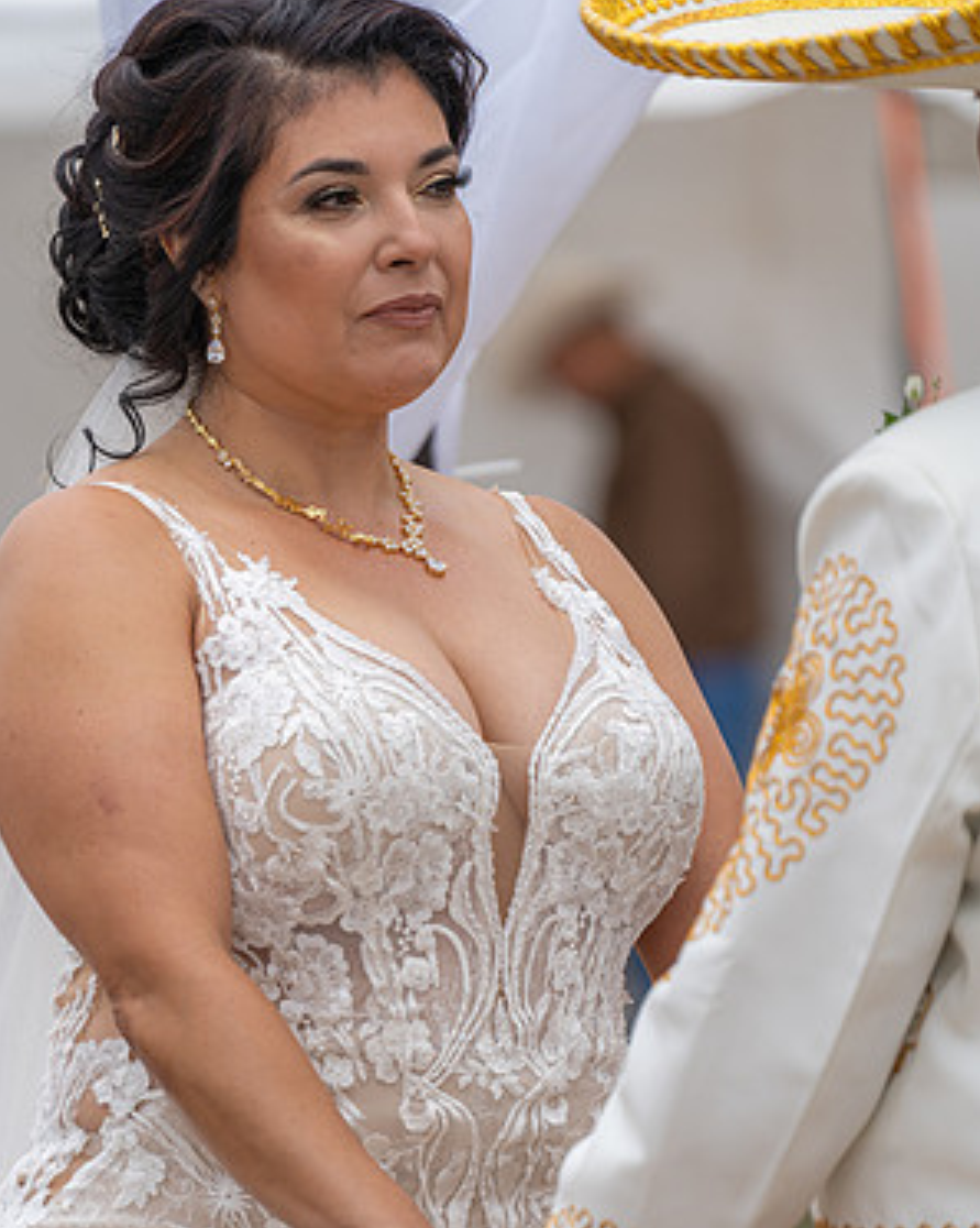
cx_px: 492
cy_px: 733
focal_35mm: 341
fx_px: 12378
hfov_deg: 4.5
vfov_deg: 5.7
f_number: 5.6
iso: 250
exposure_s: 1/320
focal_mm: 300
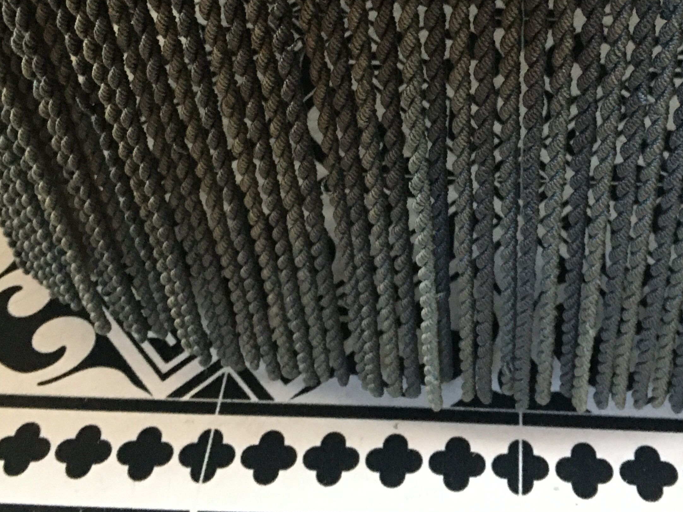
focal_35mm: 54
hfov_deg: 35.2
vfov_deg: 26.2
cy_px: 62
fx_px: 1066
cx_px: 449
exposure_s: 1/17
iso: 250
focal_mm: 4.15
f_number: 2.2
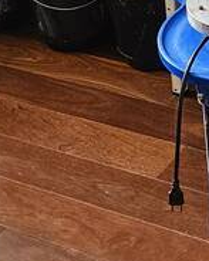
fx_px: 1021
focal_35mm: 132
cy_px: -200
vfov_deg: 13.2
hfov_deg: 11.3
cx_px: 287
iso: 200
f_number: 1.7
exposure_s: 1/120
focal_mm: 6.3
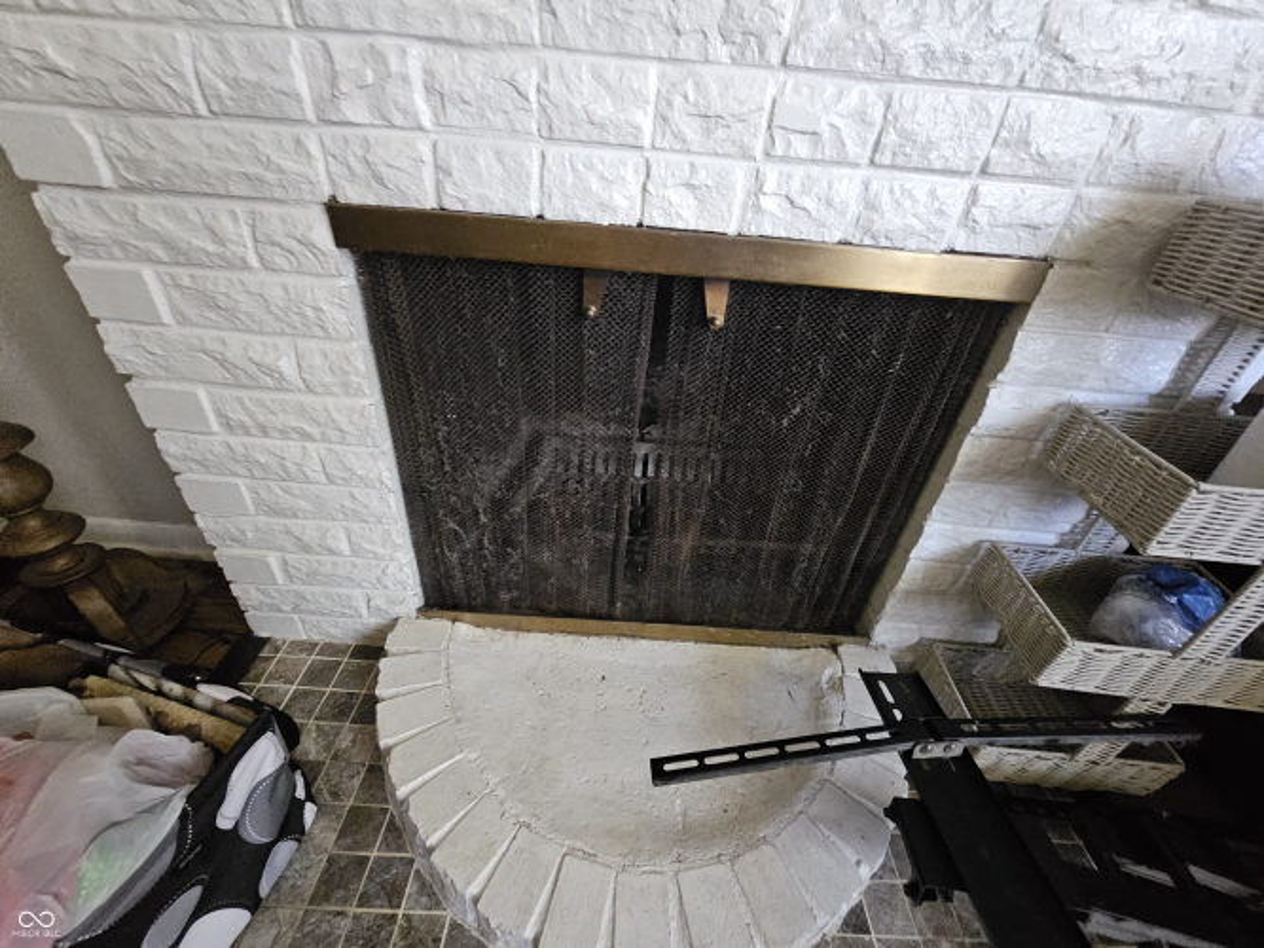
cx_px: 632
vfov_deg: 89.9
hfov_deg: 106.2
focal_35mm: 13
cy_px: 474
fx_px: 475
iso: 1600
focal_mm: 2.2
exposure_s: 1/24
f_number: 2.2
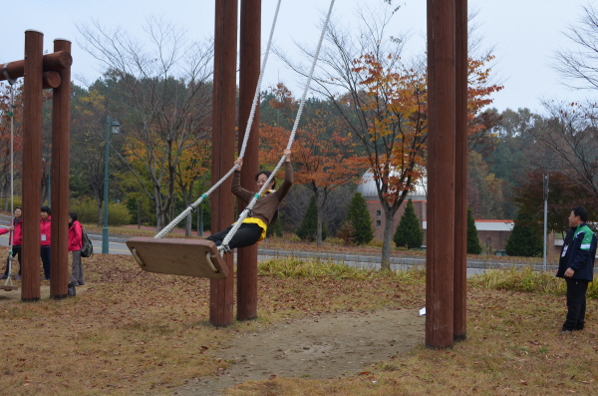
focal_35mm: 36
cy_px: 198
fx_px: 597
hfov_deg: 53.2
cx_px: 299
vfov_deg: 36.7
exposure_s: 1/250
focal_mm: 24
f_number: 8
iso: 200
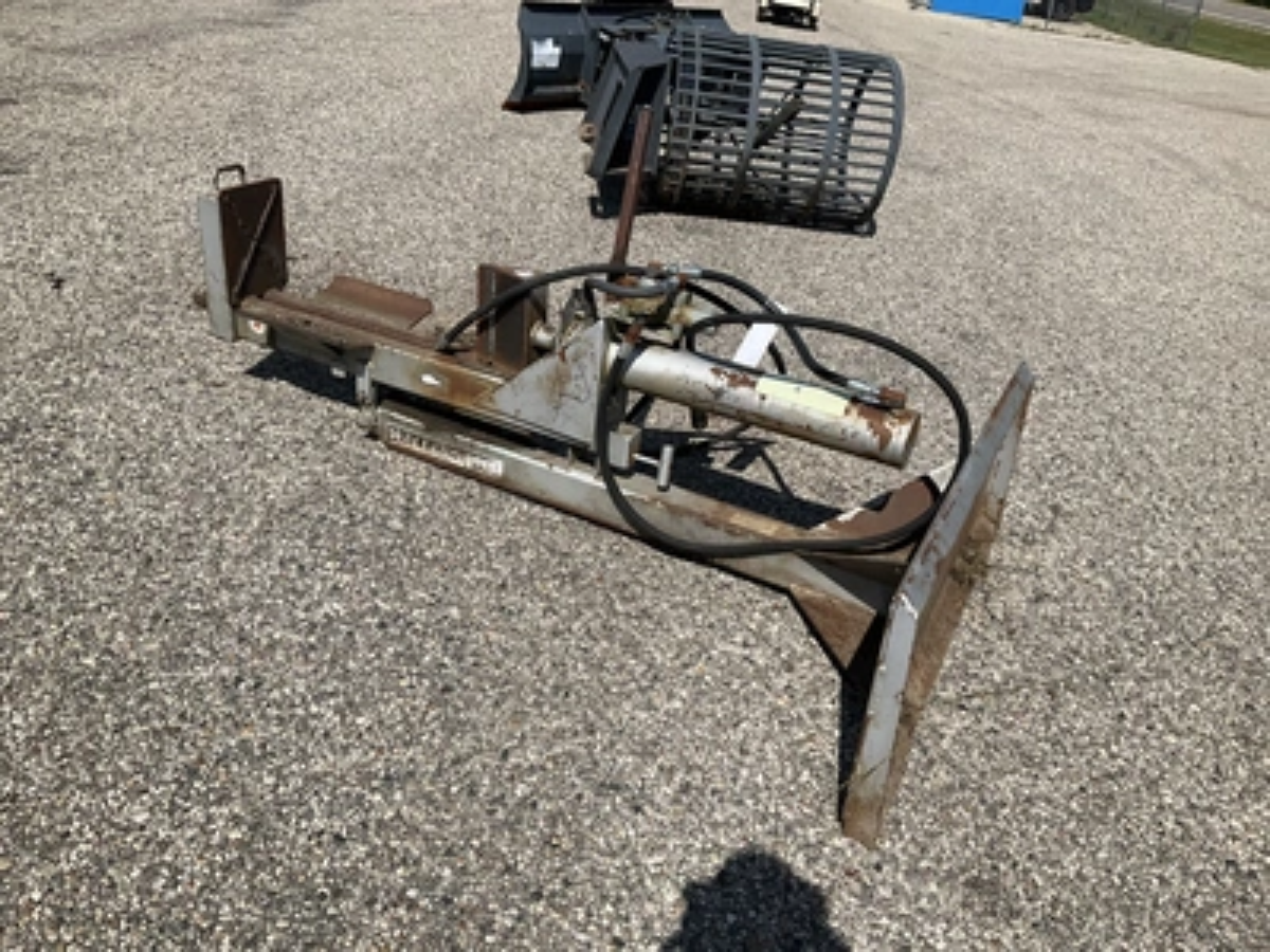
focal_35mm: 29
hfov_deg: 61.7
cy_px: 476
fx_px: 1064
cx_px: 635
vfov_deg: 48.2
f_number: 1.8
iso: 25
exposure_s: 1/3125
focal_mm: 3
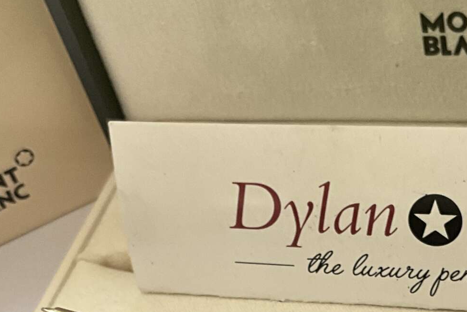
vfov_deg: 16.3
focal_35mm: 79
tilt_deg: -49.6
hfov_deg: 25.3
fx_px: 1025
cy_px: 410
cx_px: 361
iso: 64
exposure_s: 1/119
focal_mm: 3
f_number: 1.8
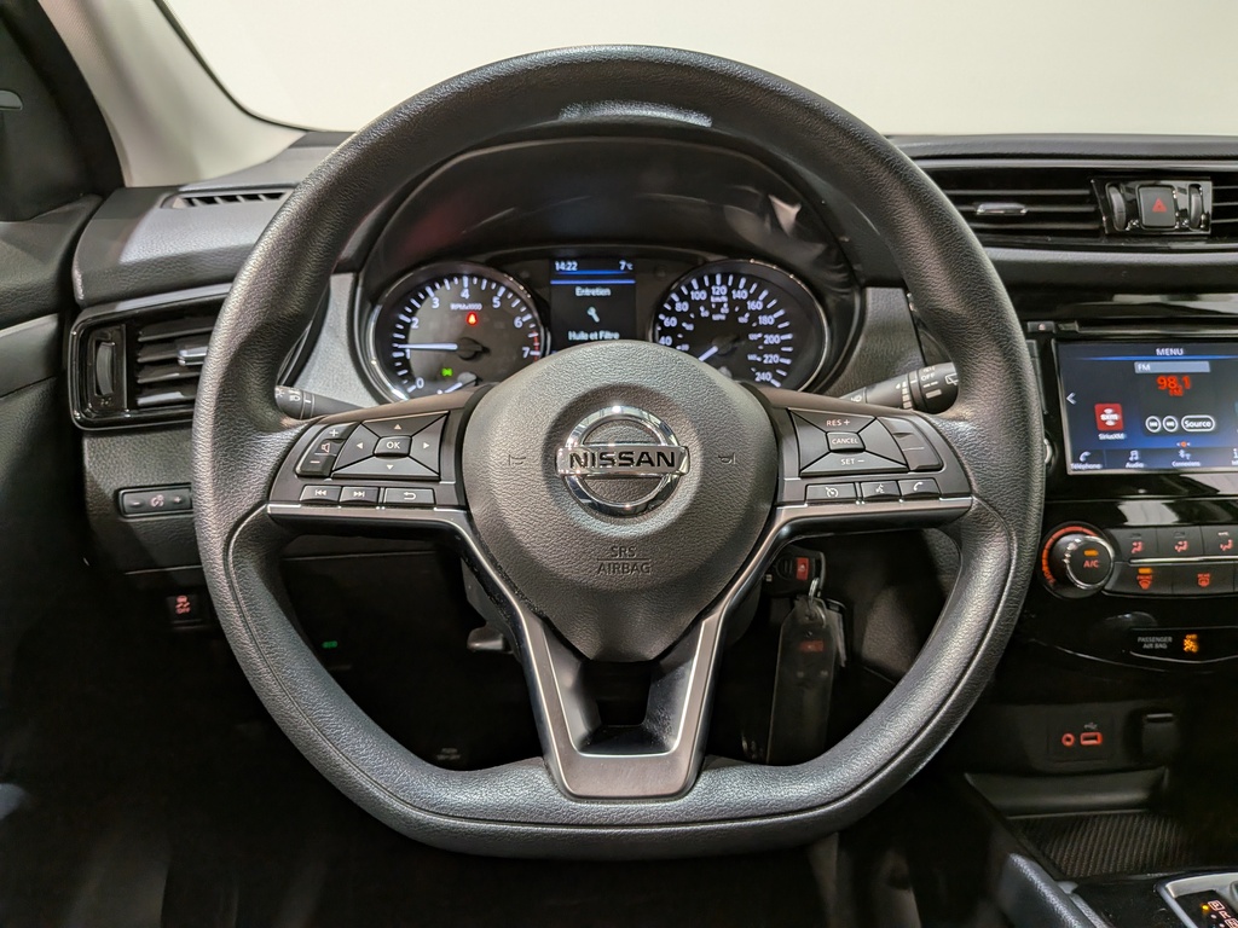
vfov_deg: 56.8
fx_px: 858
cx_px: 619
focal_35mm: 24
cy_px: 464
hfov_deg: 71.6
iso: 233
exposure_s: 1/120
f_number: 1.7
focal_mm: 4.53
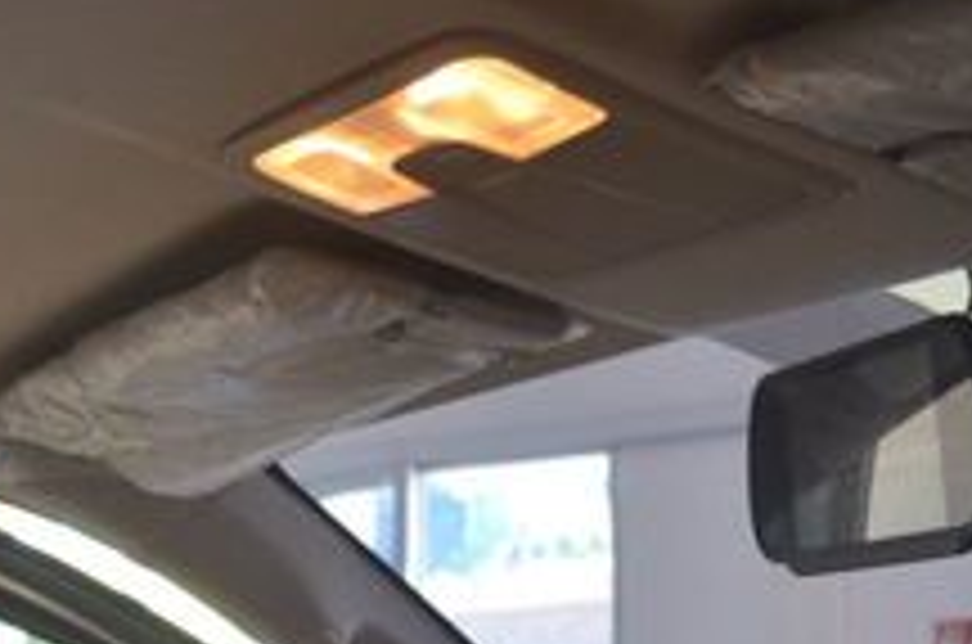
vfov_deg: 14.5
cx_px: -63
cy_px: 901
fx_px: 2398
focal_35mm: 89
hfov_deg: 21.8
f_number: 3.8
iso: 500
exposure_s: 1/50
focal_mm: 20
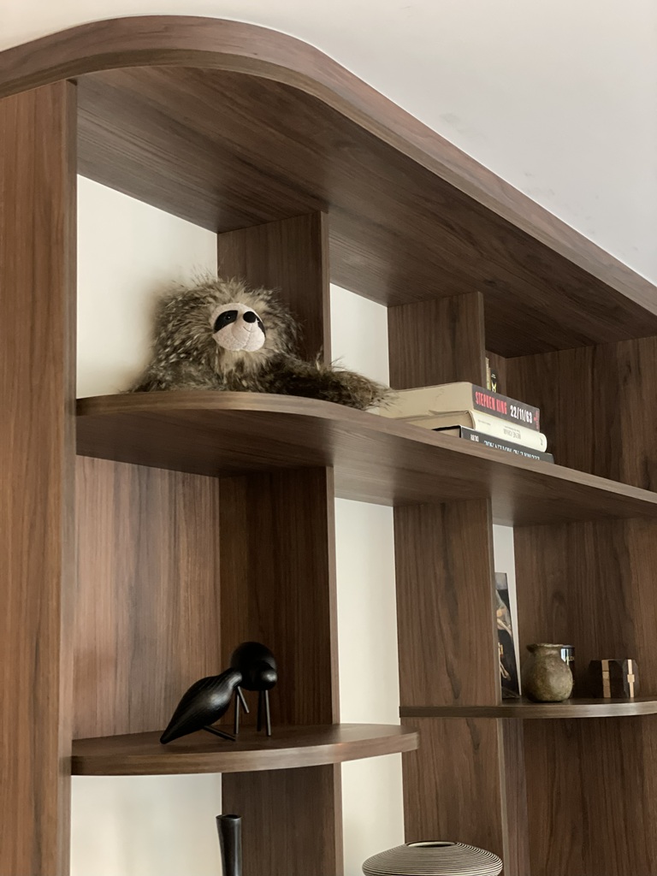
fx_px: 1316
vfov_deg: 36.8
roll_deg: +0.6
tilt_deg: +10.7
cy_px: 438
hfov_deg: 28.0
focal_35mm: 52
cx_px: 328
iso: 500
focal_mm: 6
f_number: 2
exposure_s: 1/18
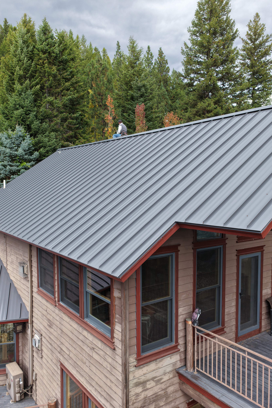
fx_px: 317
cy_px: 204
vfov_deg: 65.5
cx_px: 136
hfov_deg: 46.4
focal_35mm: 28
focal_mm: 14.45
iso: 160
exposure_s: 1/400
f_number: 2.8
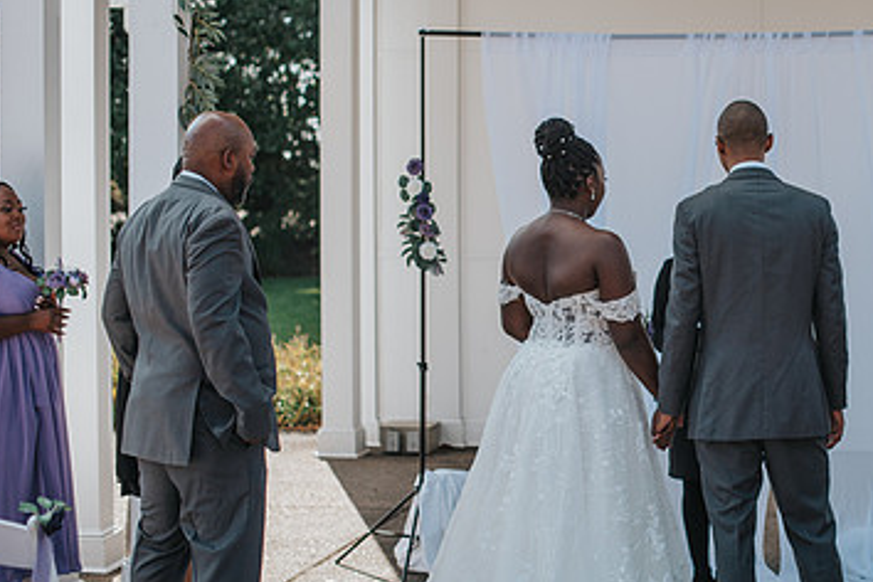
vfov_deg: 16.7
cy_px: 277
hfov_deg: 24.4
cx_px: 678
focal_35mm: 82
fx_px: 1988
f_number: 2.5
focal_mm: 50
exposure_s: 1/3200
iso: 200
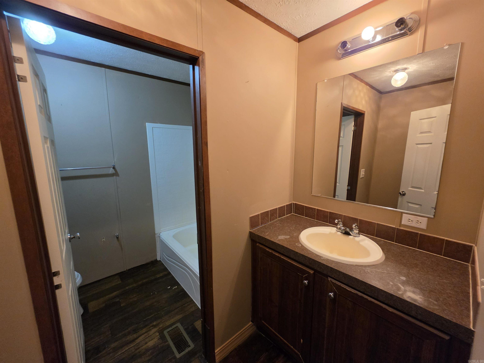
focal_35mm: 13
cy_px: 182
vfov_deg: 89.9
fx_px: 182
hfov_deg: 106.2
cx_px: 242
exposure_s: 1/60
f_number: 1.9
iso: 320
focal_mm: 2.2
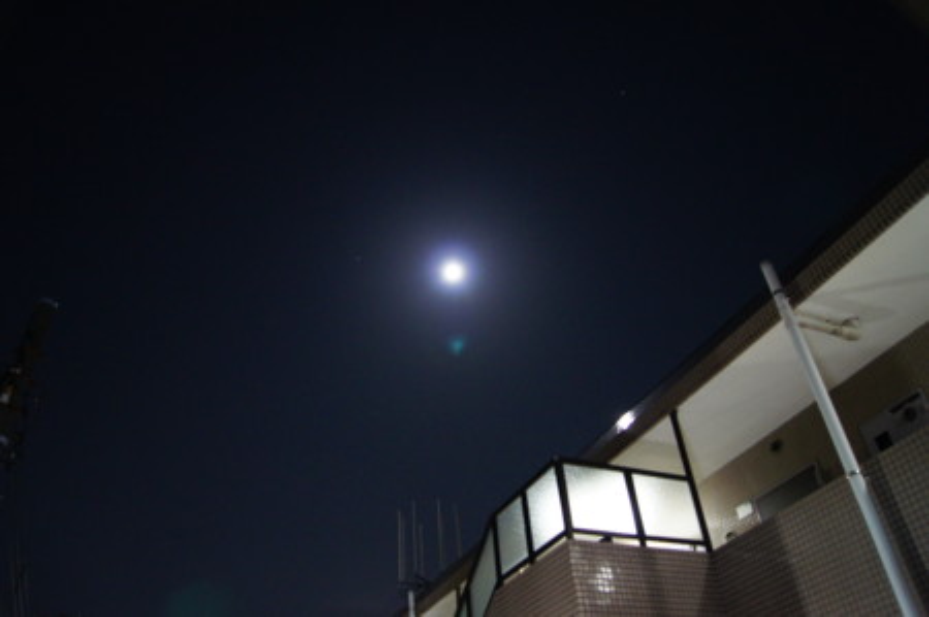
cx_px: 464
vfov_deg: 47.8
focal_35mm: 27
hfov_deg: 67.4
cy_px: 308
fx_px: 696
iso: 1600
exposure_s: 1/3
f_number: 3.5
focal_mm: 18
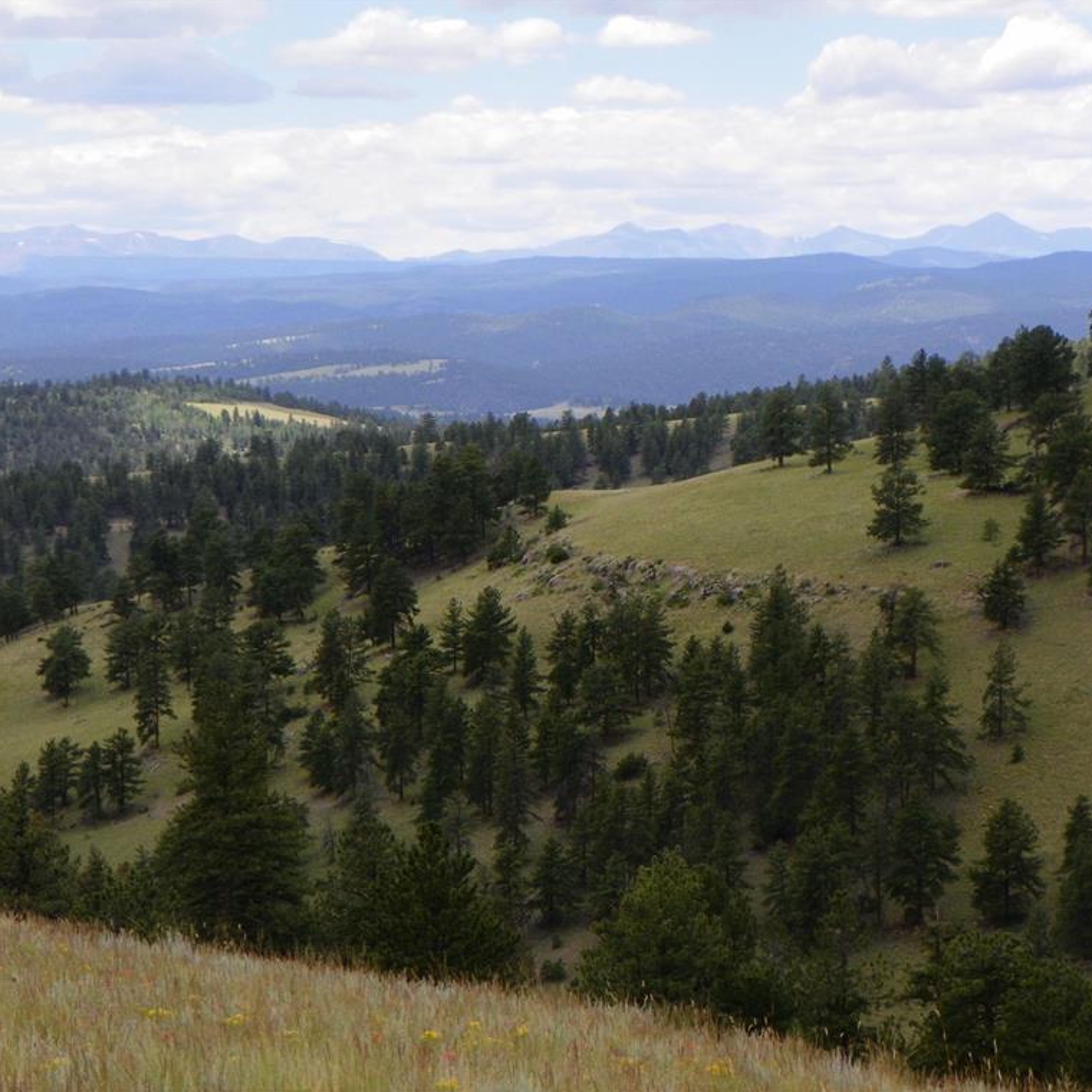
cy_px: 543
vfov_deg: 14.0
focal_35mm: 125
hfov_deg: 13.9
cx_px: 711
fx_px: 4461
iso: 64
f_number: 4
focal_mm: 18.8
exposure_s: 1/500
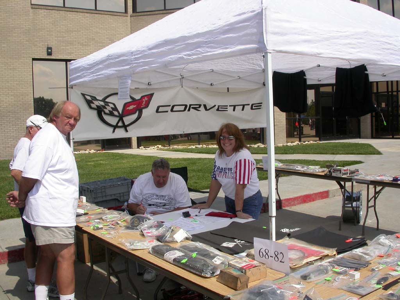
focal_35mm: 38
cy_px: 150
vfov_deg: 37.7
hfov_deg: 49.0
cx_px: 200
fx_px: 439
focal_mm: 7.85
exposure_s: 1/557
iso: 100
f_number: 7.5
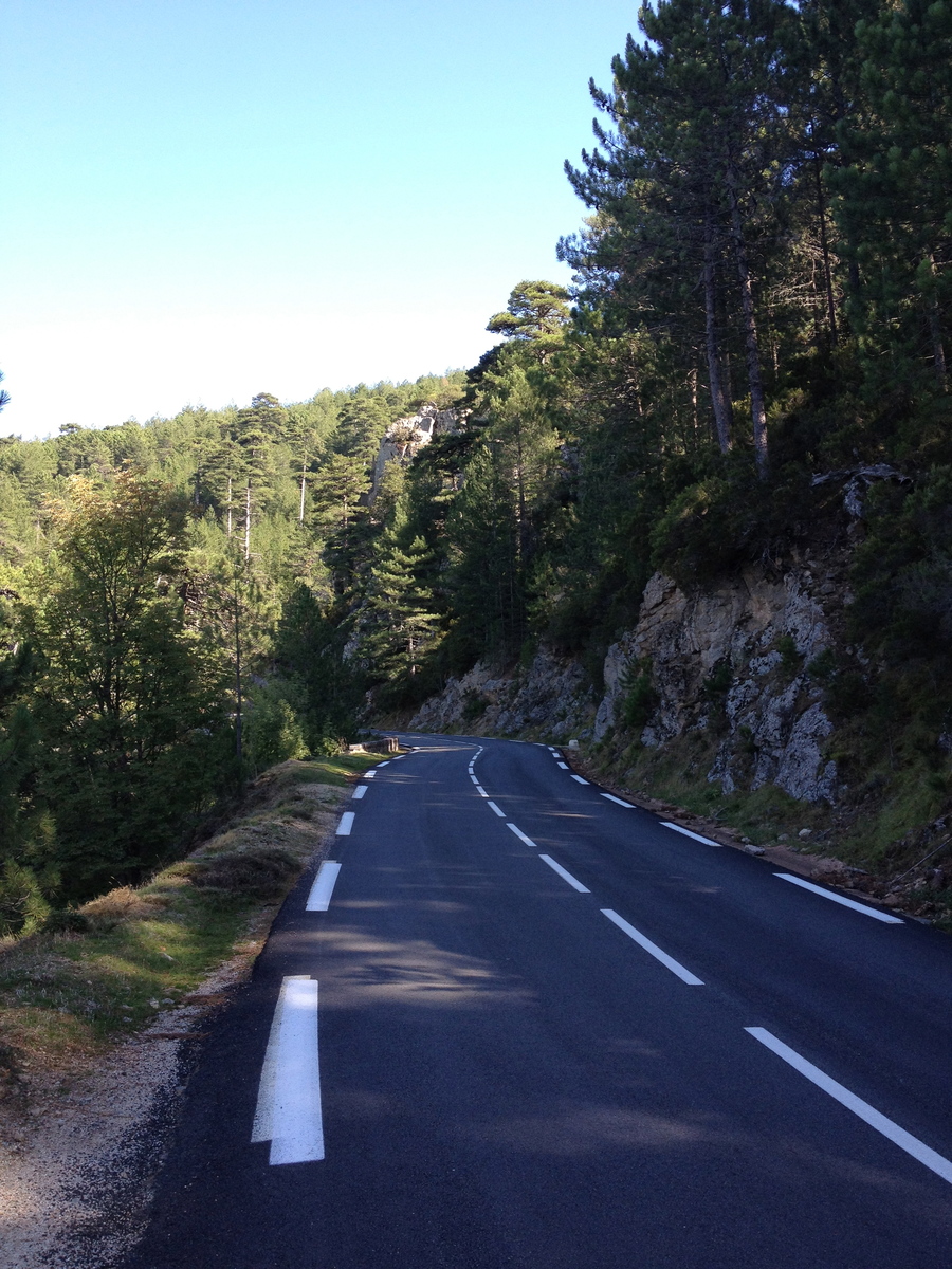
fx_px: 1283
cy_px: 634
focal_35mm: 35
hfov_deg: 40.7
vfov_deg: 52.6
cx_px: 476
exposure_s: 1/305
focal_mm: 4.28
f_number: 2.4
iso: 64
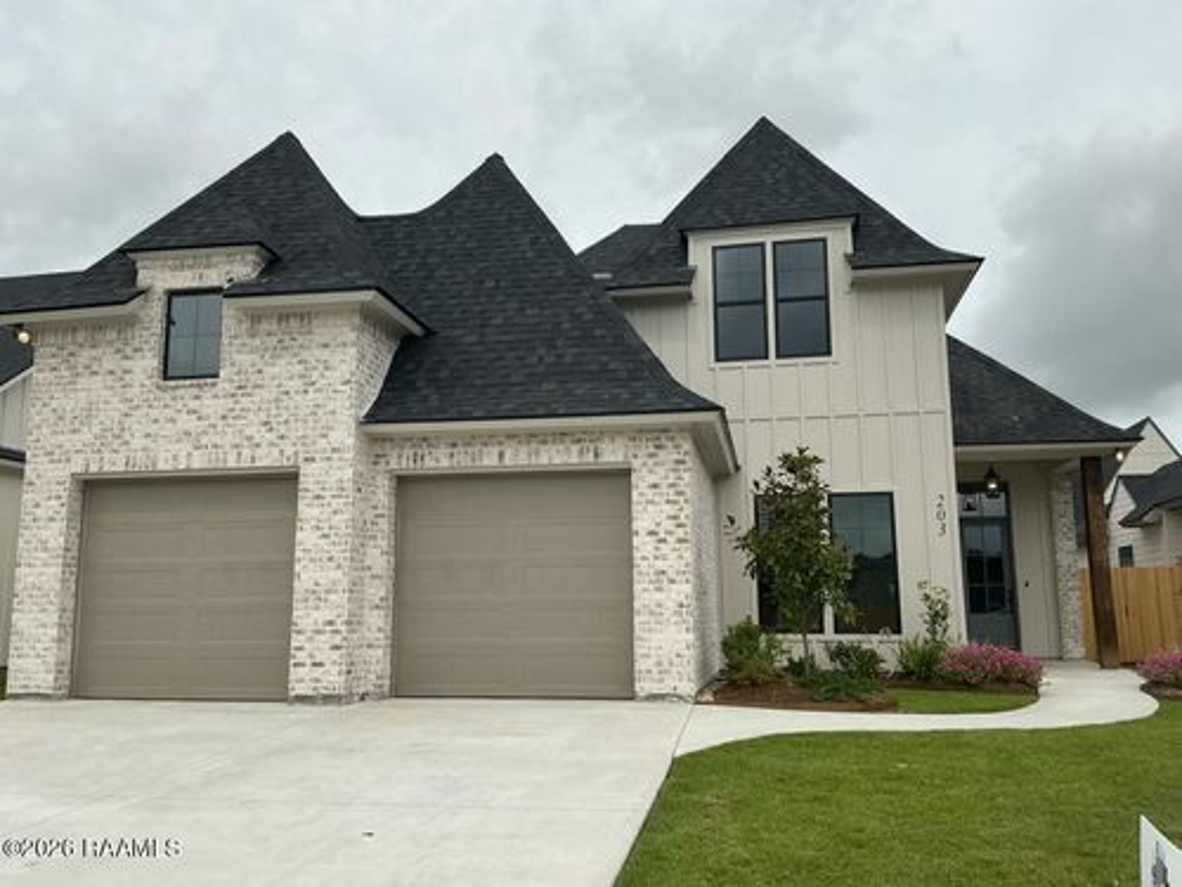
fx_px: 990
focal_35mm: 29
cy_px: 444
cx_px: 591
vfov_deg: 48.2
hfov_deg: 61.7
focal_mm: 3
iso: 25
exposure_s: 1/2667
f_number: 1.8
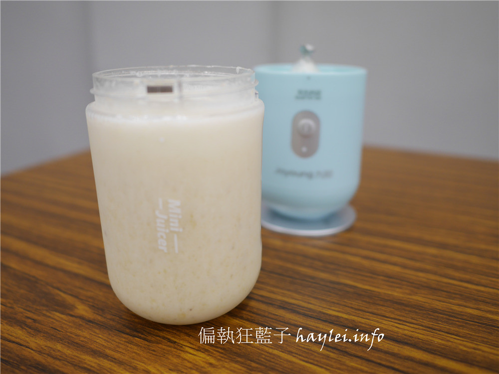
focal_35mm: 30
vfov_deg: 46.8
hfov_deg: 60.0
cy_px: 187
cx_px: 250
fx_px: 432
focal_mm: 15
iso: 200
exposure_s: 1/100
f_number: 1.7
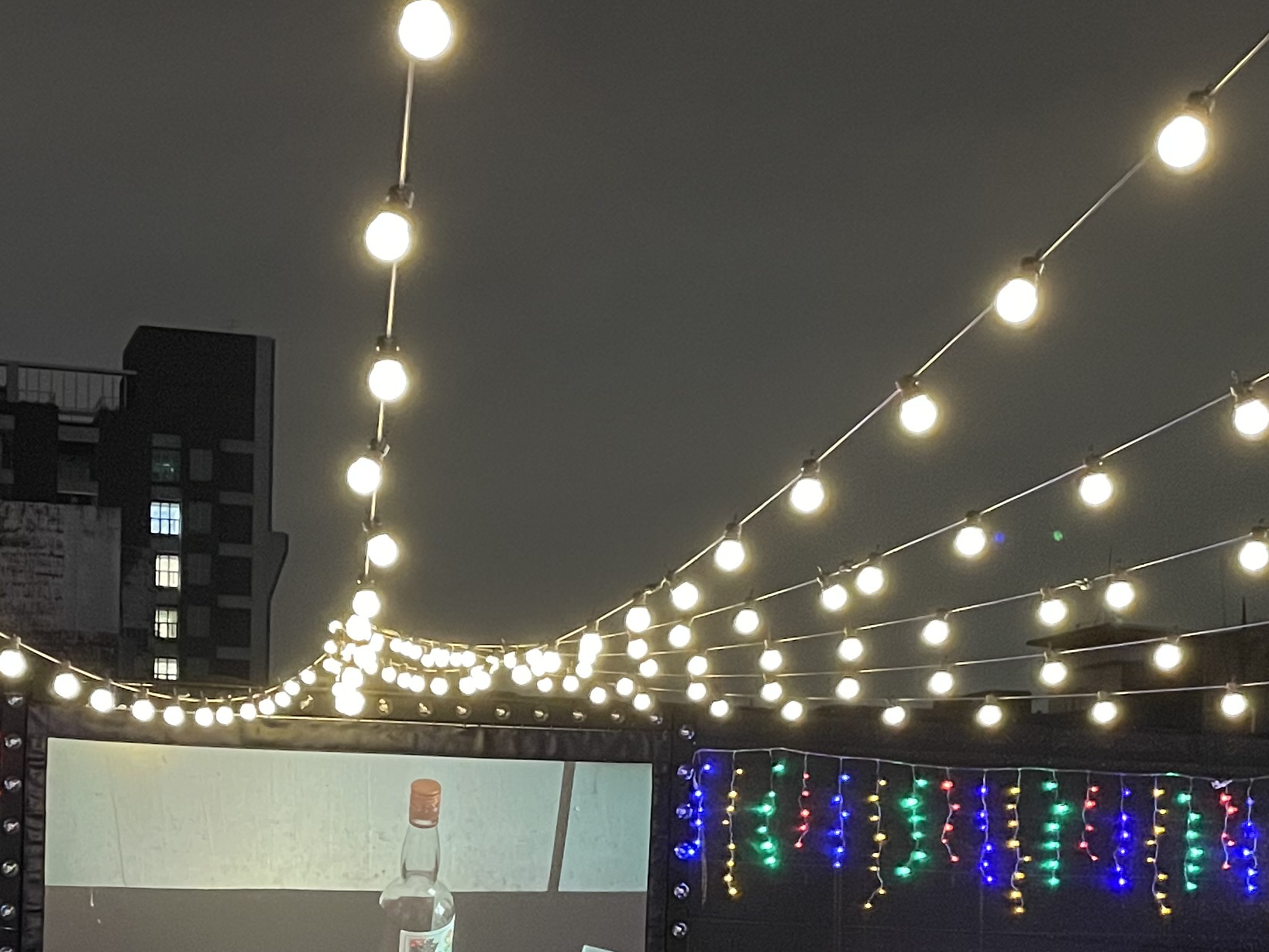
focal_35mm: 64
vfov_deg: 22.3
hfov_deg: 30.0
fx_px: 2347
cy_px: 885
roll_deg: -0.9
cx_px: 420
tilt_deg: +0.7
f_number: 1.6
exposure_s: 1/30
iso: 800
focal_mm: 4.2
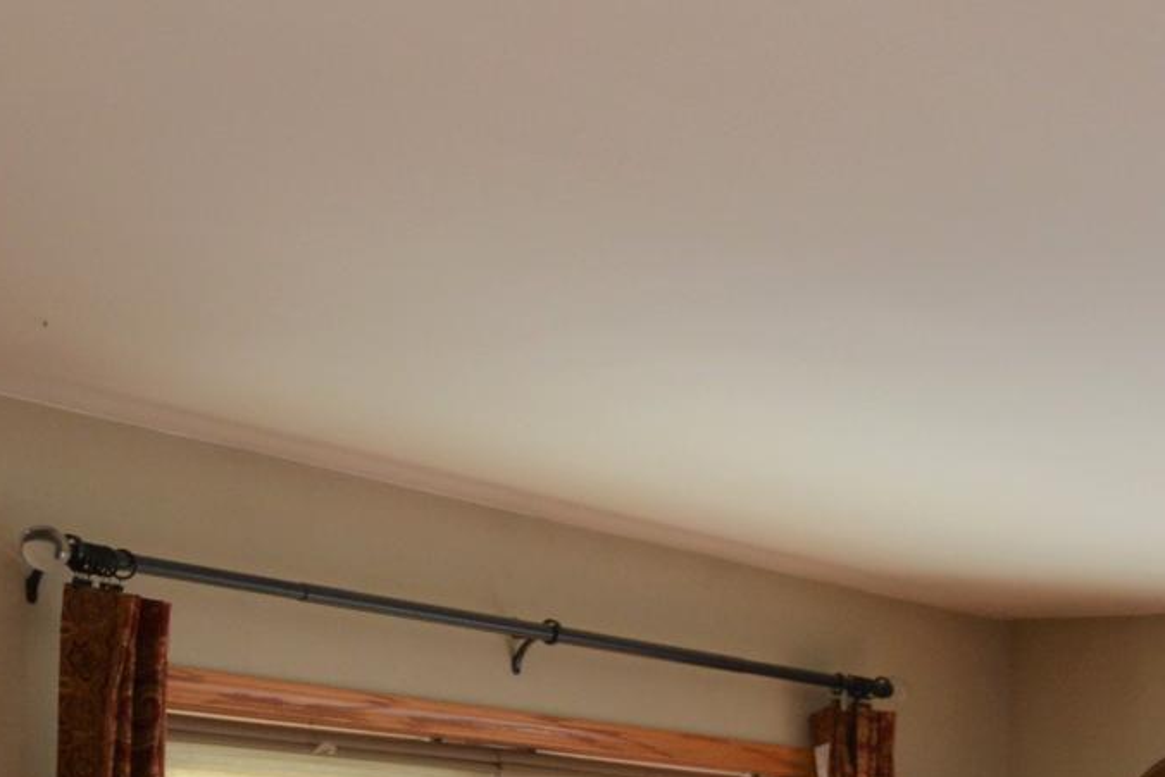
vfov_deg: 16.1
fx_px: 2370
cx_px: 1268
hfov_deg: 25.7
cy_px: 1337
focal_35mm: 73
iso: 360
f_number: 5.6
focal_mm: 11
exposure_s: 1/125
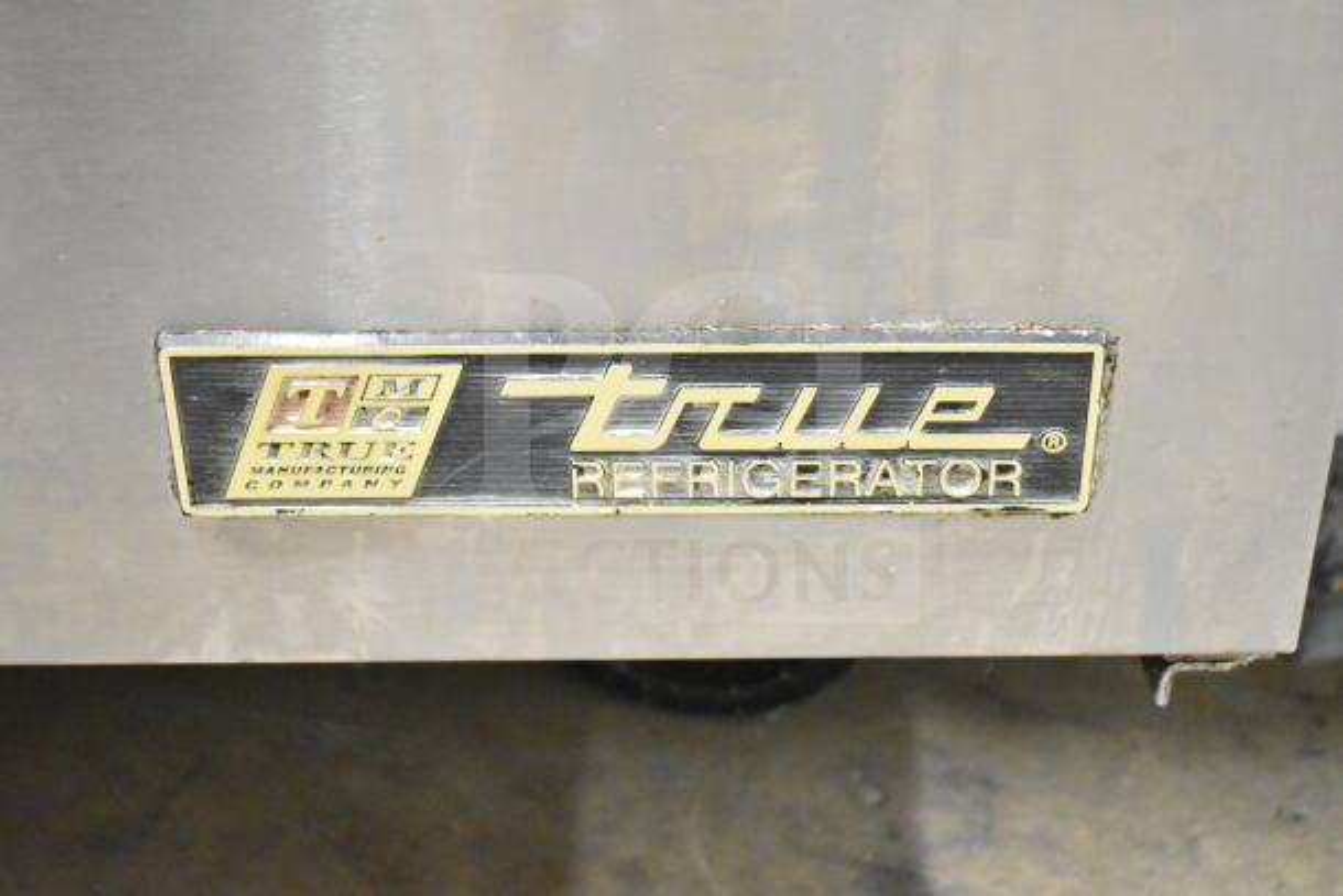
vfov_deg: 23.8
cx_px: 672
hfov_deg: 35.0
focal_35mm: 57
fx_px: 2127
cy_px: 448
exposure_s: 1/60
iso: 10000
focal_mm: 38
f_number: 4.8
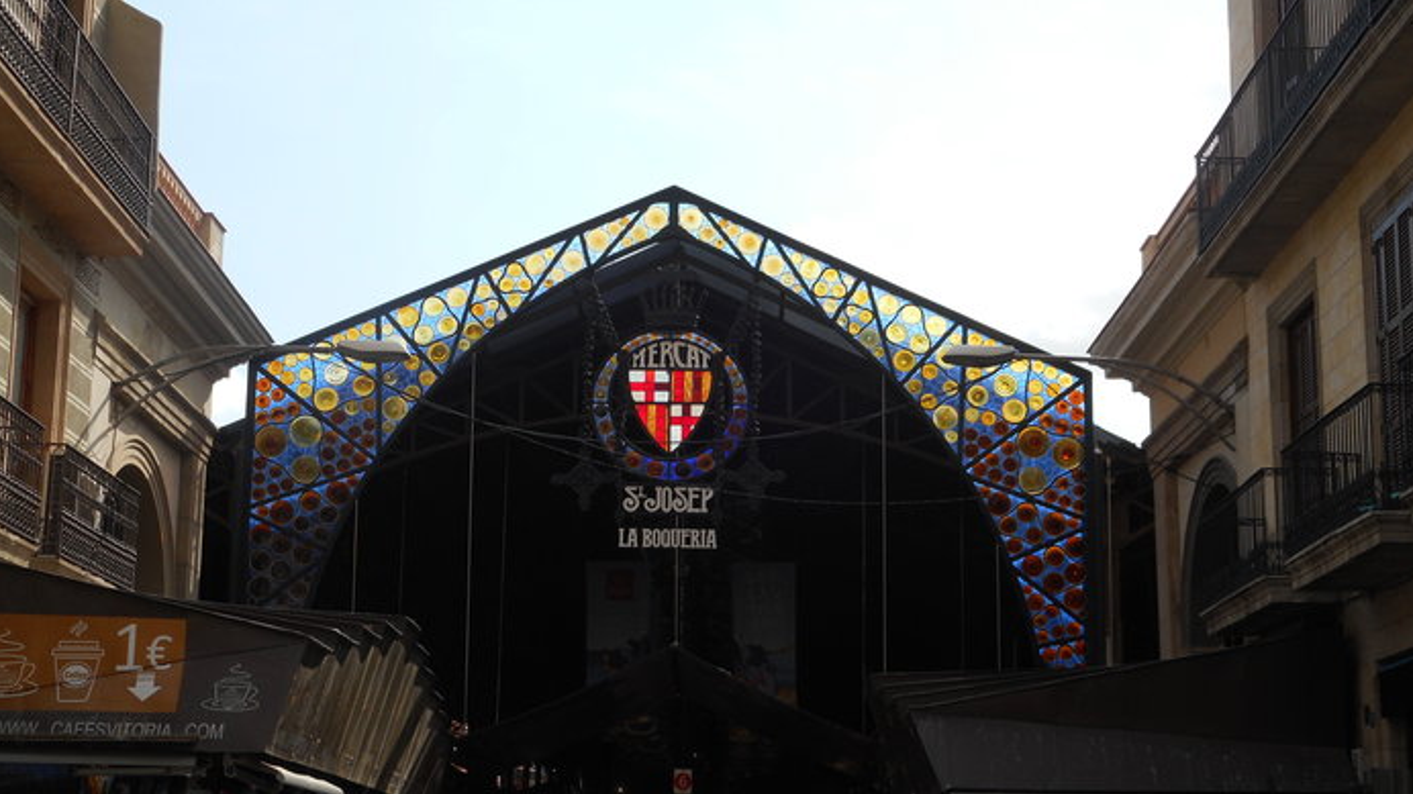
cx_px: 709
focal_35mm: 65
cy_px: 432
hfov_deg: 32.4
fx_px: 2435
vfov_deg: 18.5
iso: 80
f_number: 5.1
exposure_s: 1/400
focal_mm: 10.5
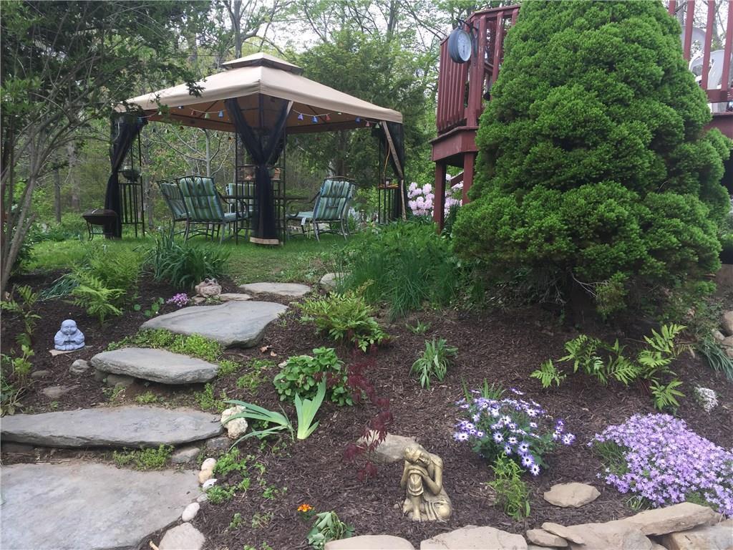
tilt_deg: -5.0
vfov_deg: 48.2
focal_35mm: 29
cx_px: 366
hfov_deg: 61.7
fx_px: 614
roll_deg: -3.5
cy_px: 275
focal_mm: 4.15
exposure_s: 1/238
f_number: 2.2
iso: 32
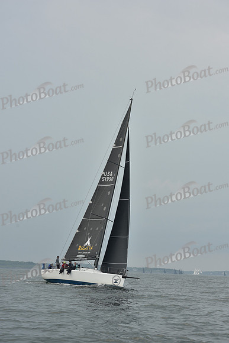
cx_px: 114
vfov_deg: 22.6
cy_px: 172
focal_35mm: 90
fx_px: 858
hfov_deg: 15.2
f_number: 8
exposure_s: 1/640
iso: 250
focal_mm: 90
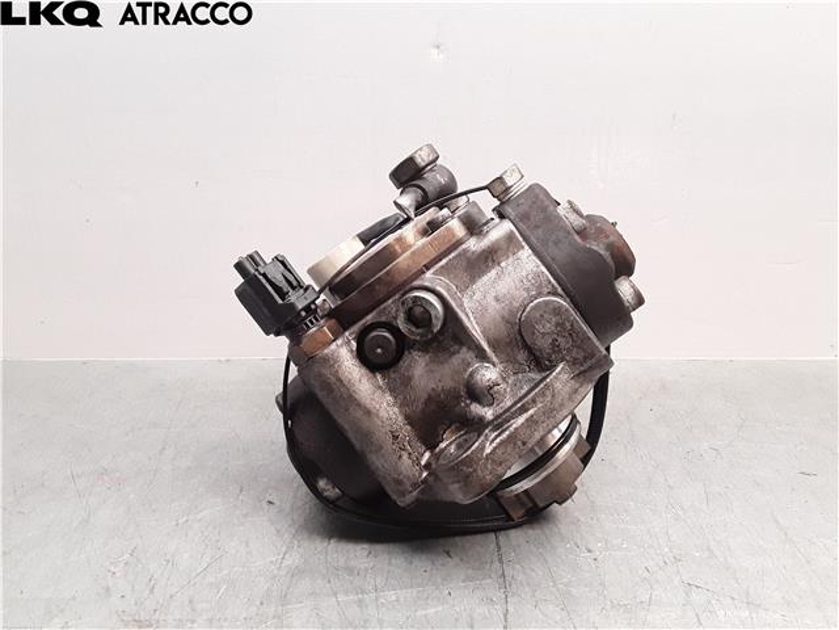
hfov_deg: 63.4
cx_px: 420
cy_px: 315
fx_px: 679
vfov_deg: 49.7
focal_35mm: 28
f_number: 1.9
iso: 100
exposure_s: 1/100
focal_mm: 2.91
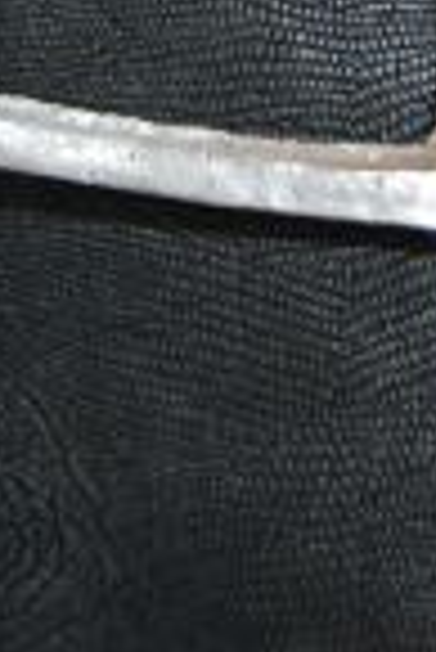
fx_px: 2700
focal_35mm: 149
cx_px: 74
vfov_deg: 13.2
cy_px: -238
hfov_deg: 9.2
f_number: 4.2
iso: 400
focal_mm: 32
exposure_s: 1/2
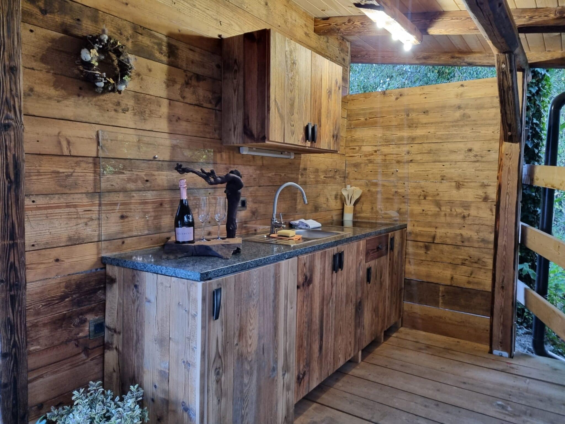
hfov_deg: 67.3
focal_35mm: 26
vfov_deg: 53.1
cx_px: 282
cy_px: 212
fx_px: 424
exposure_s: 1/50
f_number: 1.8
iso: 800
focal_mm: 5.4
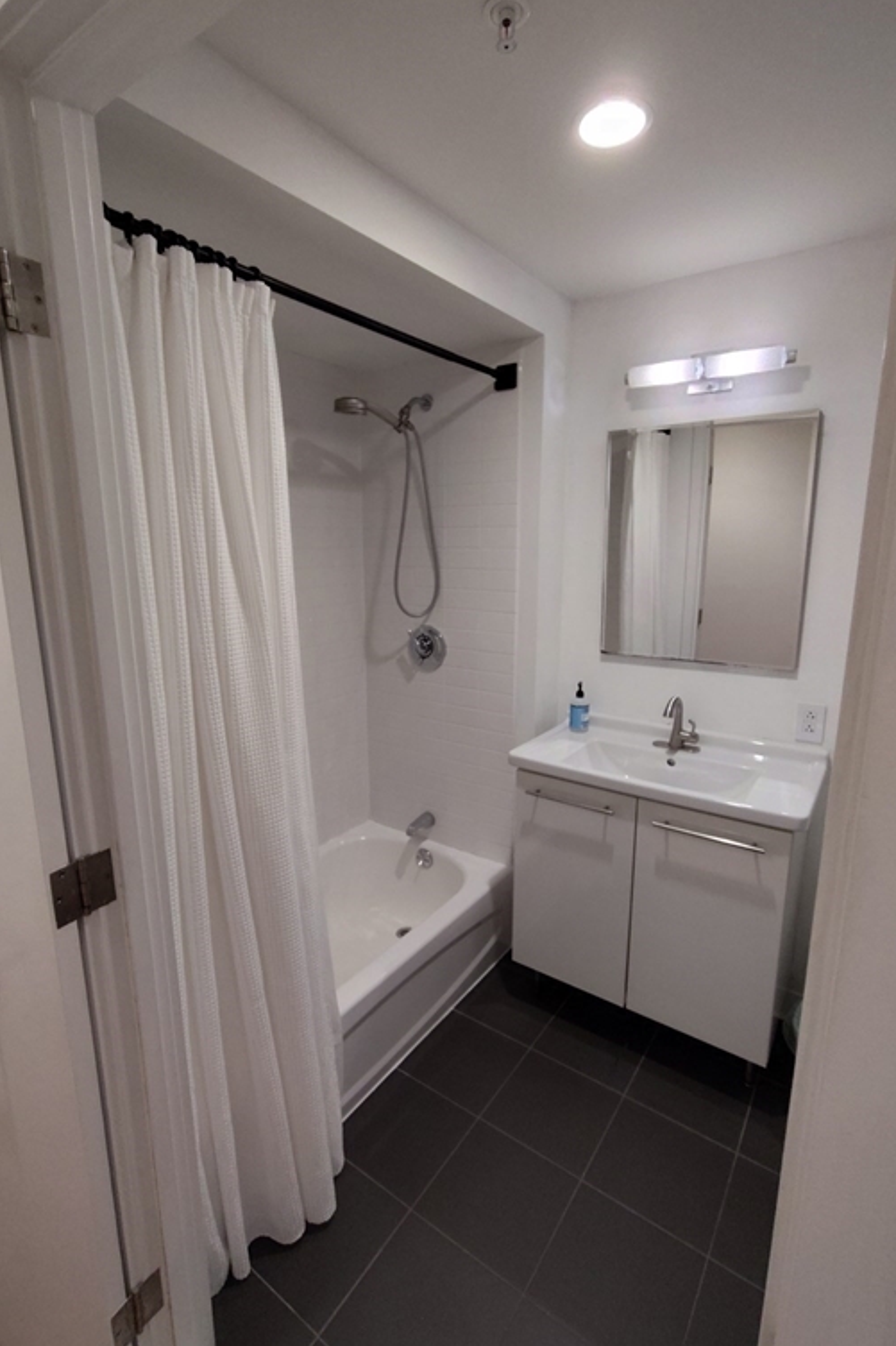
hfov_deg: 70.4
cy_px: 666
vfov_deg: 93.3
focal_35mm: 17
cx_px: 454
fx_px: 635
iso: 641
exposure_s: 1/30
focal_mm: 1.66
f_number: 2.2
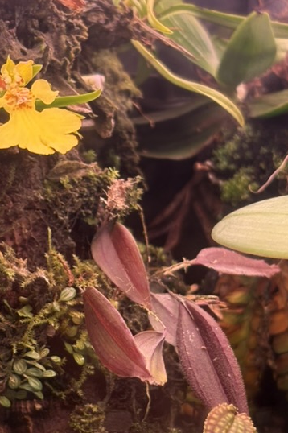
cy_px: 348
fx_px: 1237
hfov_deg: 13.3
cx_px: 156
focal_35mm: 103
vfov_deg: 19.6
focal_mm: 5.96
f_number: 1.6
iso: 25
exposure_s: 1/107
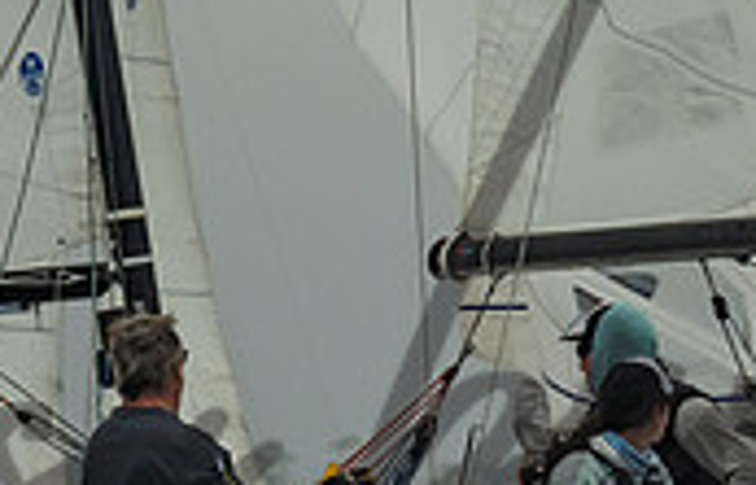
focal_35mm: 602
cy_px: 268
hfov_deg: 3.5
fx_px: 12497
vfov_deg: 2.2
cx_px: 509
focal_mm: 135
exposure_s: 1/3200
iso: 800
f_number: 9
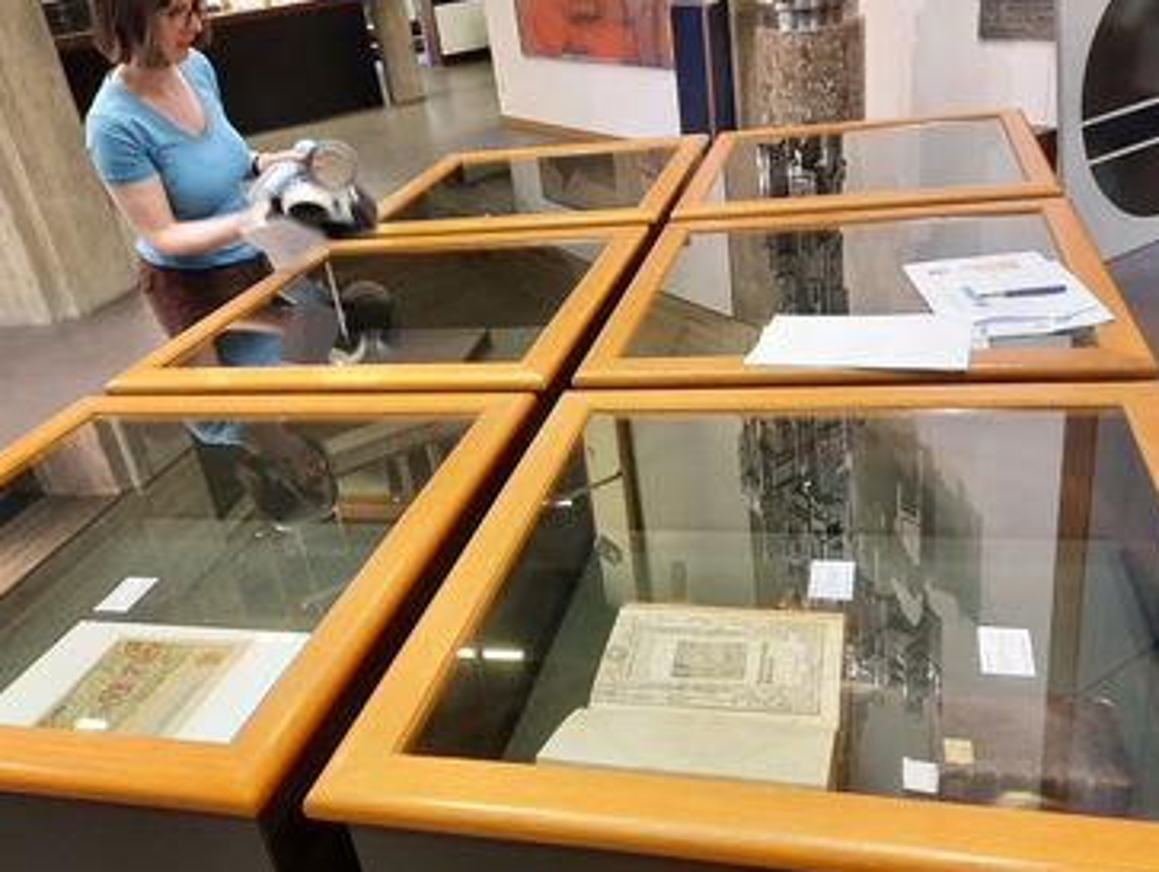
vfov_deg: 45.5
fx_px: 1039
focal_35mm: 31
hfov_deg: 58.3
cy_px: 454
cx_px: 591
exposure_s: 1/25
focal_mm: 4.6
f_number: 2
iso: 500
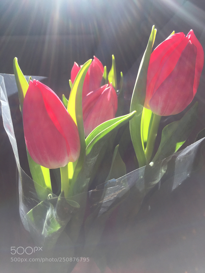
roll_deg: -2.6
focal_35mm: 29
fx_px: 229
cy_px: 136
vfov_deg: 61.7
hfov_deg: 48.2
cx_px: 102
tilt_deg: -26.1
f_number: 2.2
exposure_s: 1/465
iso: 32
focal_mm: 4.15
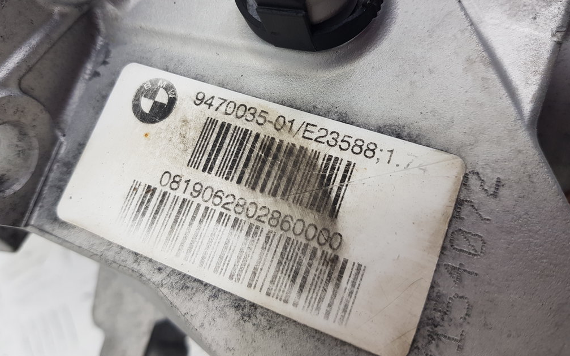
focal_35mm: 28
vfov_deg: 44.5
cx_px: 286
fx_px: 435
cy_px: 160
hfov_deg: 66.5
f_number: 1.7
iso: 64
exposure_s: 1/100
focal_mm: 4.2
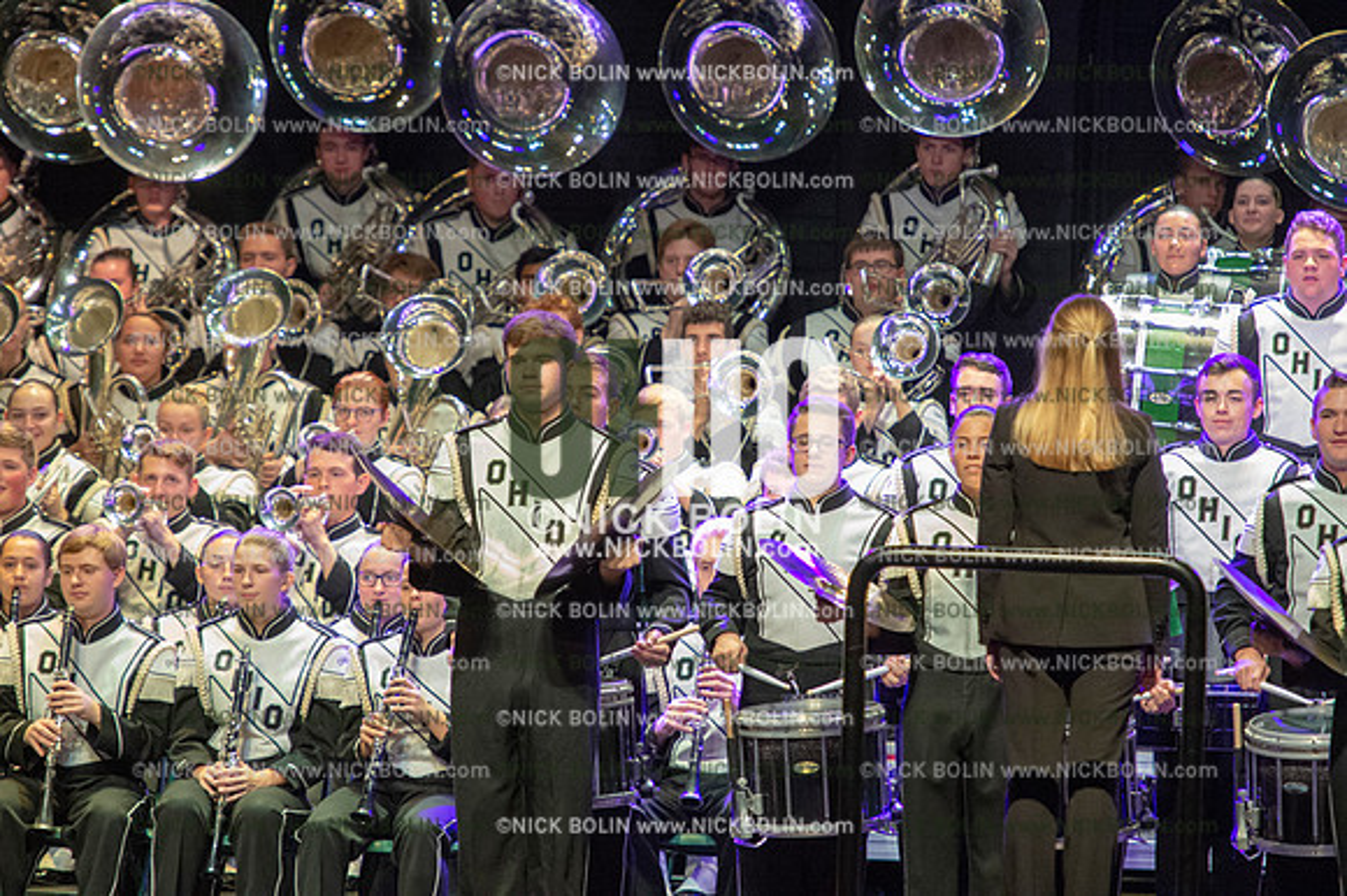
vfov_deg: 4.7
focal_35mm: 290
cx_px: 674
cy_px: 448
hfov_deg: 7.1
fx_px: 10844
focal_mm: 290
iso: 8000
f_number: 5.6
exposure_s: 1/200
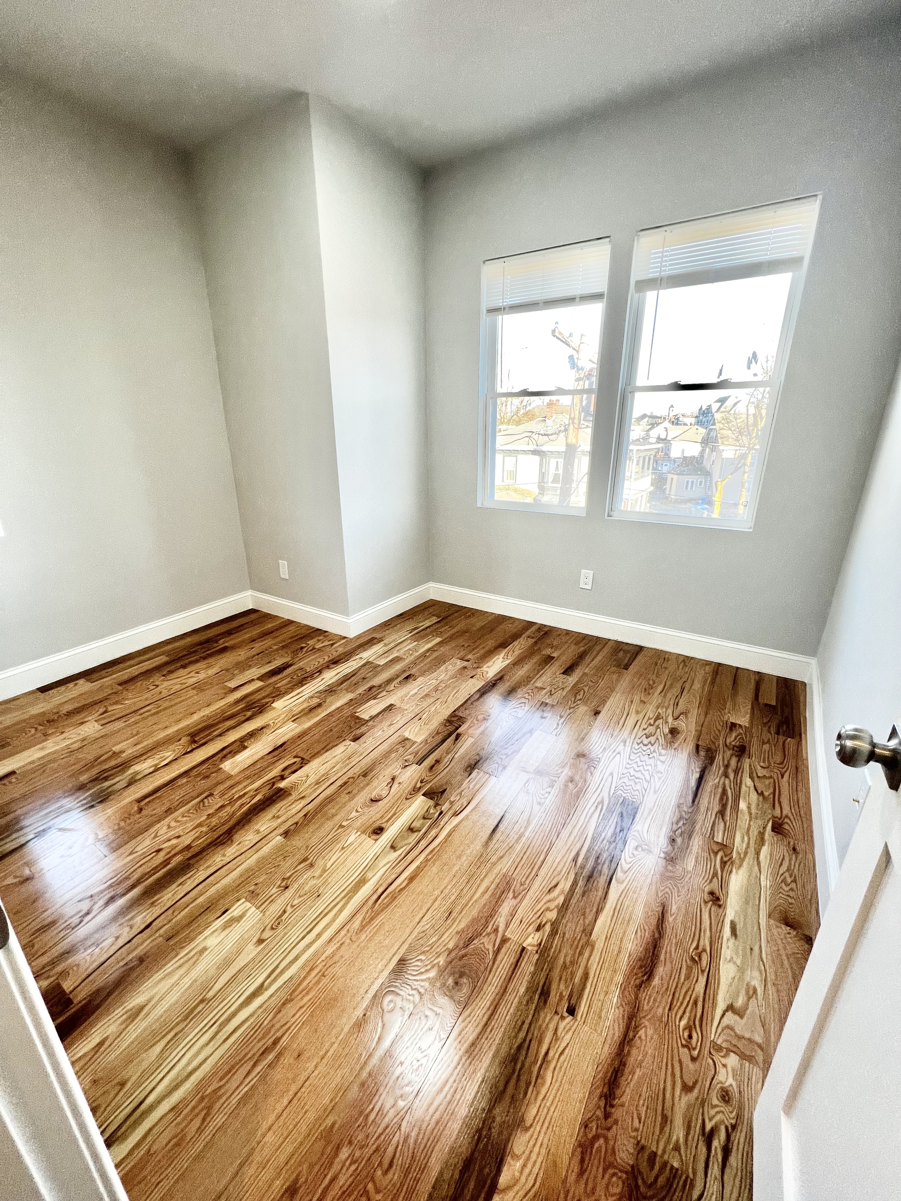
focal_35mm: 13
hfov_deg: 89.9
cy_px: 600
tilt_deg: -18.1
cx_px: 450
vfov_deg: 106.2
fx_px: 451
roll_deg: -1.5
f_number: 1.8
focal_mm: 1.57
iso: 80
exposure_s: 1/120
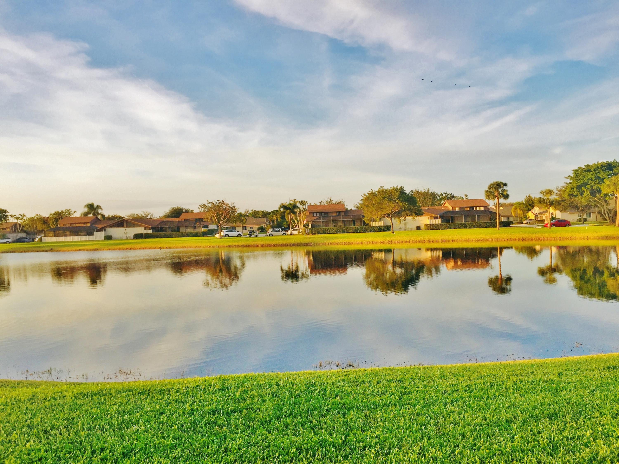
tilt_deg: -1.2
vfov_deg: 48.2
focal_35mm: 29
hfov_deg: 61.7
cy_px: 232
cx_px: 310
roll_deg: +1.4
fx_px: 519
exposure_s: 1/507
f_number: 2.2
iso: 32
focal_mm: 4.15
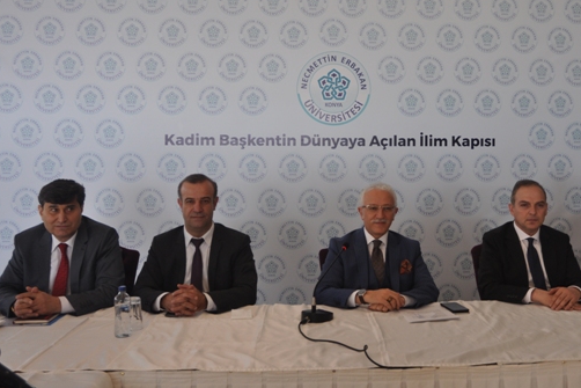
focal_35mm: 42
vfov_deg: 31.8
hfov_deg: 46.1
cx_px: 348
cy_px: 148
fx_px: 678
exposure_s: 1/80
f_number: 4.5
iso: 400
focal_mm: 22
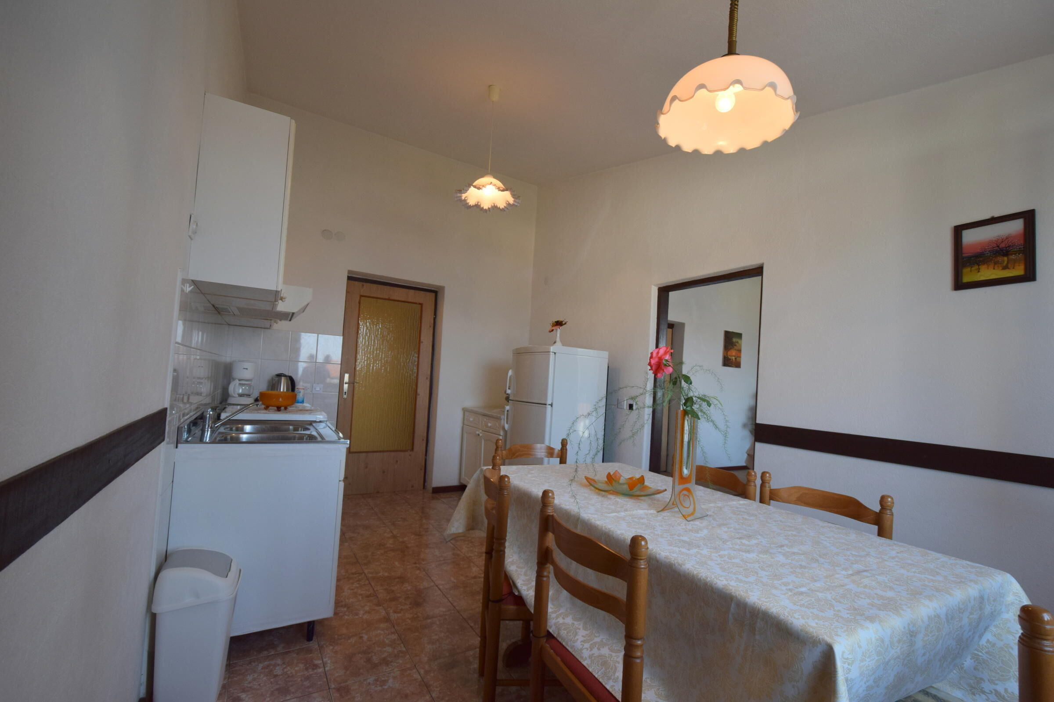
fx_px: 439
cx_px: 527
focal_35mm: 15
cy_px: 351
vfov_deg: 77.3
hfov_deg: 100.4
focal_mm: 10
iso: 400
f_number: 5.6
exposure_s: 1/125
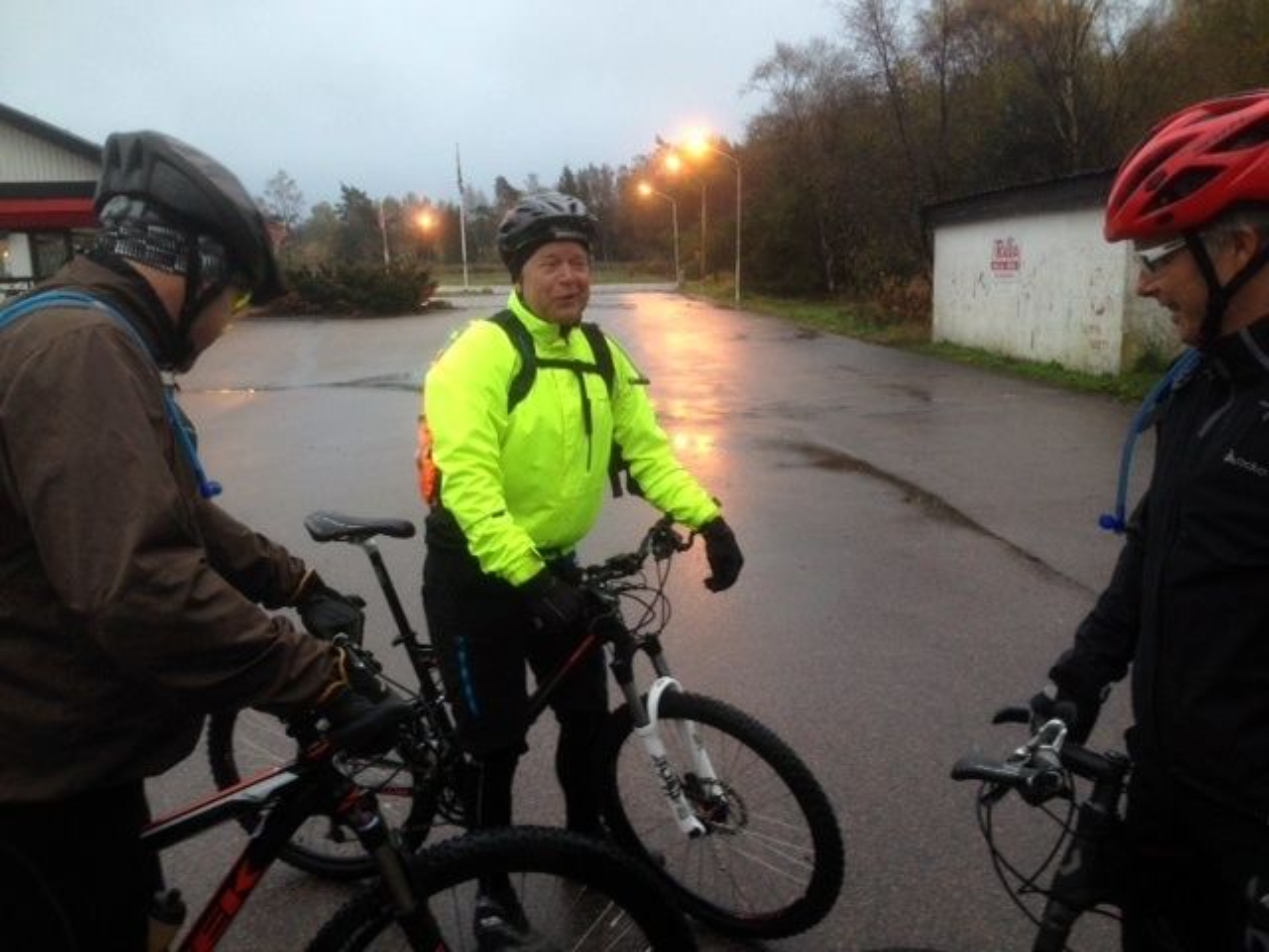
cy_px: 476
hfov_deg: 55.4
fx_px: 1210
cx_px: 634
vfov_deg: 42.9
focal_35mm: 33
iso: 64
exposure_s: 1/20
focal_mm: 4.12
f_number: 2.4
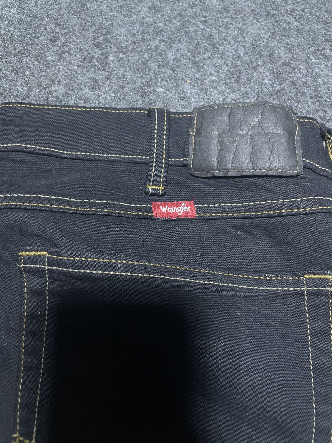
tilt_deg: -40.9
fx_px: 332
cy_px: 222
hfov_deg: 53.1
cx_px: 166
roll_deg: +2.1
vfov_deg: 67.3
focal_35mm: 26
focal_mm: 4.2
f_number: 1.6
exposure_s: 1/50
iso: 200
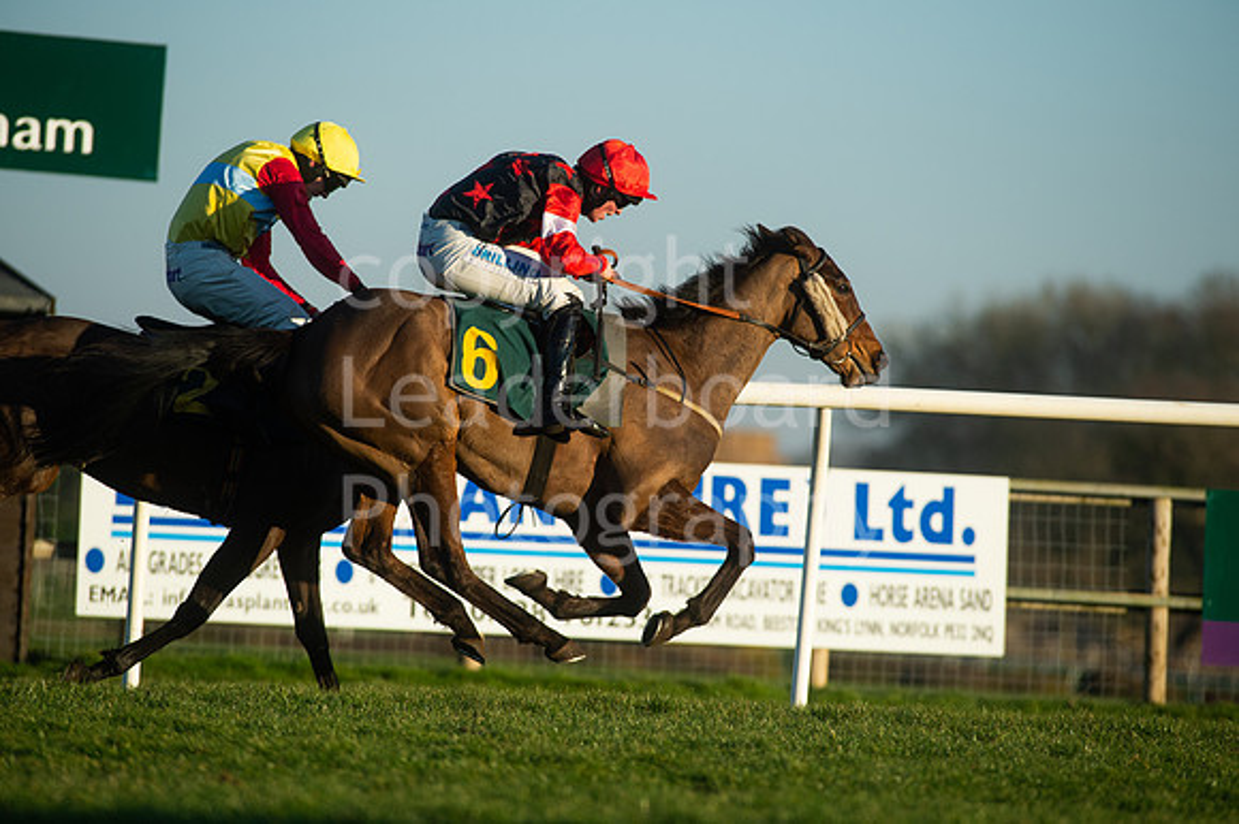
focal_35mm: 300
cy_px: 412
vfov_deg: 4.6
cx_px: 620
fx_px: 10319
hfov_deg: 6.9
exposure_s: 1/4000
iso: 800
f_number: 6.3
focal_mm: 300
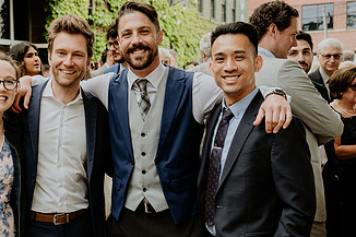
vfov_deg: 24.6
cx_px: 69
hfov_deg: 35.1
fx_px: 544
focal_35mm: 55
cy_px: 118
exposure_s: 1/200
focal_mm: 29.5
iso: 200
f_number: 3.5
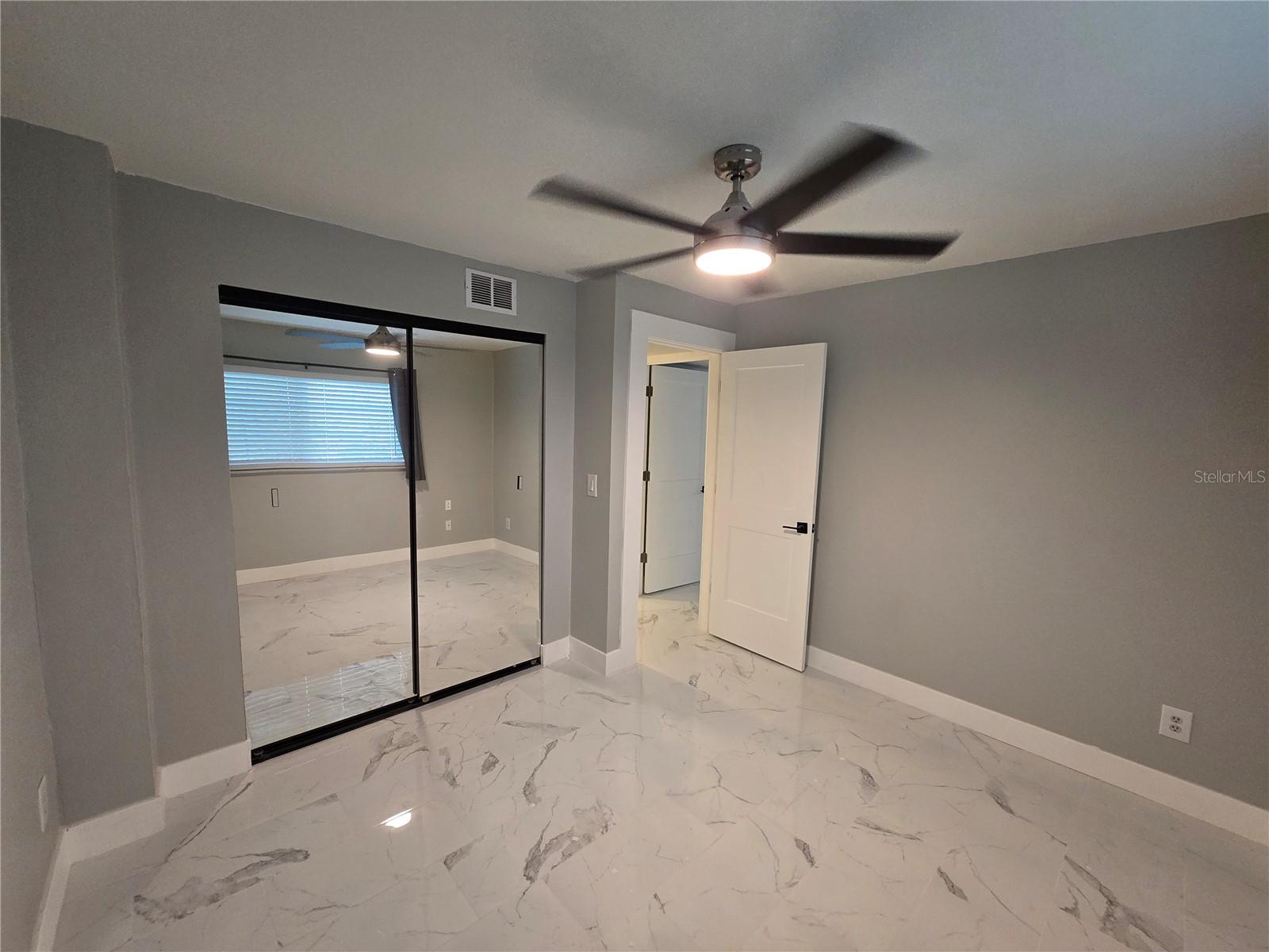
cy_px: 476
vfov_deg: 89.9
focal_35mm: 13
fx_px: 477
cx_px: 634
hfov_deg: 106.2
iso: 250
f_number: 2.2
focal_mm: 2.2
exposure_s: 1/60
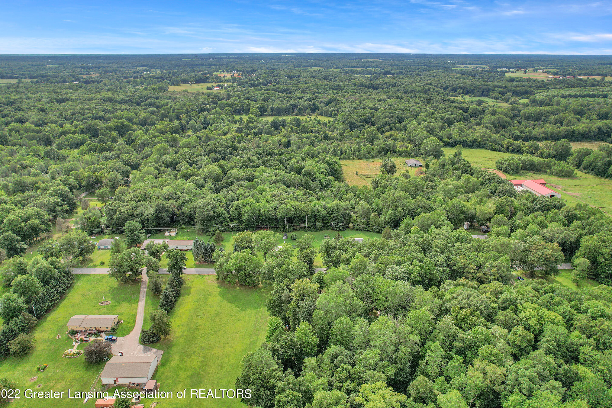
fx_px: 391
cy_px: 200
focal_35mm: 23
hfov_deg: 76.1
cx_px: 313
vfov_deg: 55.1
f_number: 2.8
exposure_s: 1/200
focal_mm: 8.38
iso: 100
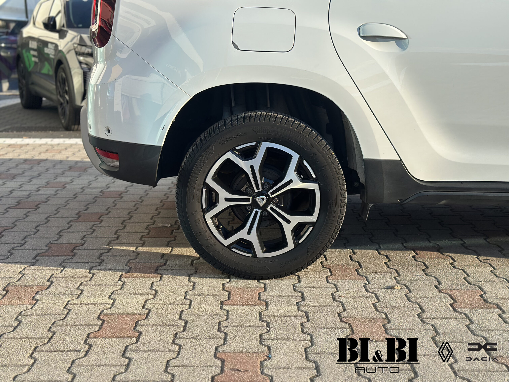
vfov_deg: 30.3
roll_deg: +1.5
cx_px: 254
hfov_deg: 39.7
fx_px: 706
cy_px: 191
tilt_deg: -12.0
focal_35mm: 48
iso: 100
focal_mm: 6.86
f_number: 1.78
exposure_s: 1/1590
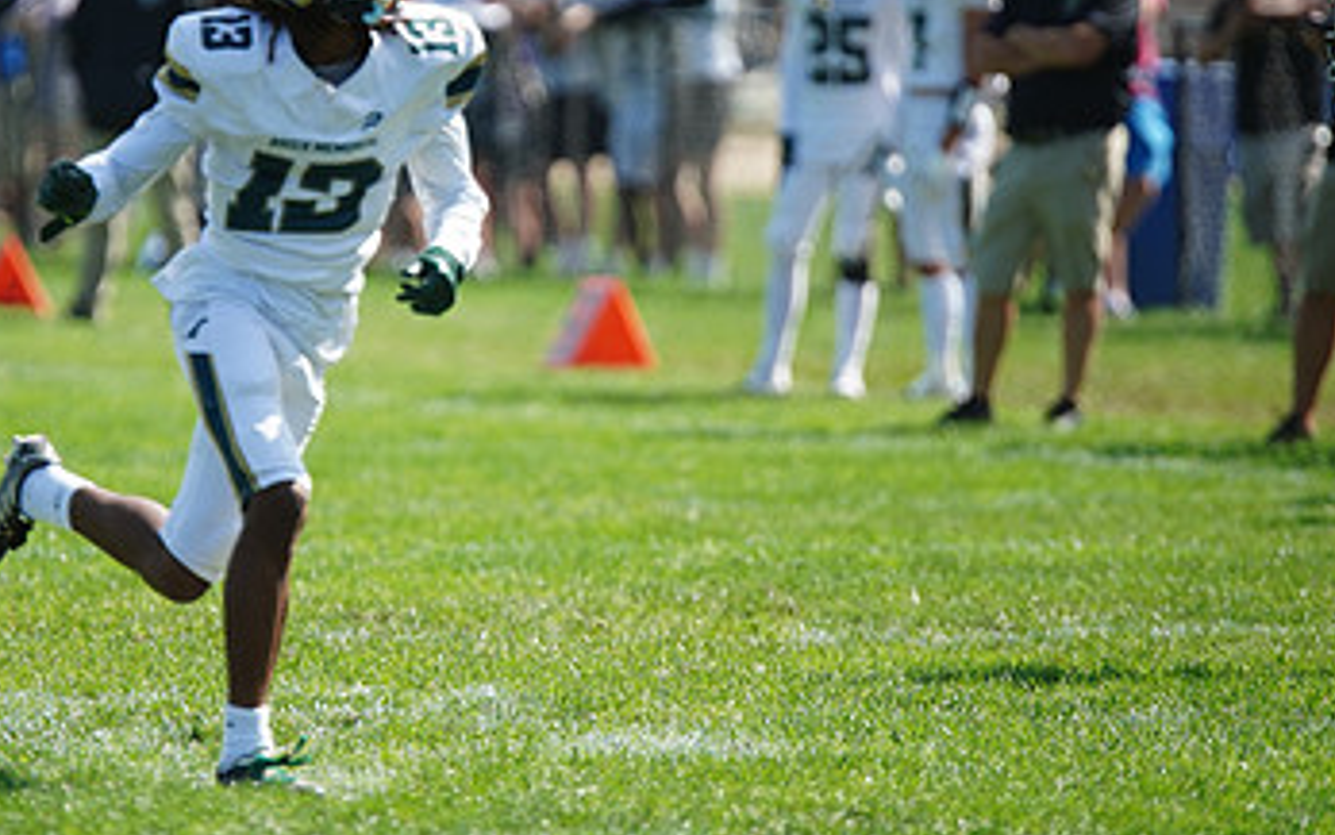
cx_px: 412
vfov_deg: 2.6
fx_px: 18595
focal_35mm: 511
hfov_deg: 4.1
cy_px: 233
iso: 400
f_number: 2.8
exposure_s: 1/3200
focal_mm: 300
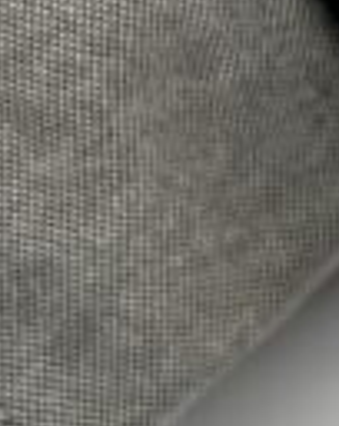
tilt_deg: -58.3
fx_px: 2552
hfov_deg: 6.7
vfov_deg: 9.4
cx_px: 1083
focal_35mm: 203
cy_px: -133
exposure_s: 1/133
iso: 32
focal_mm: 5.7
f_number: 1.5
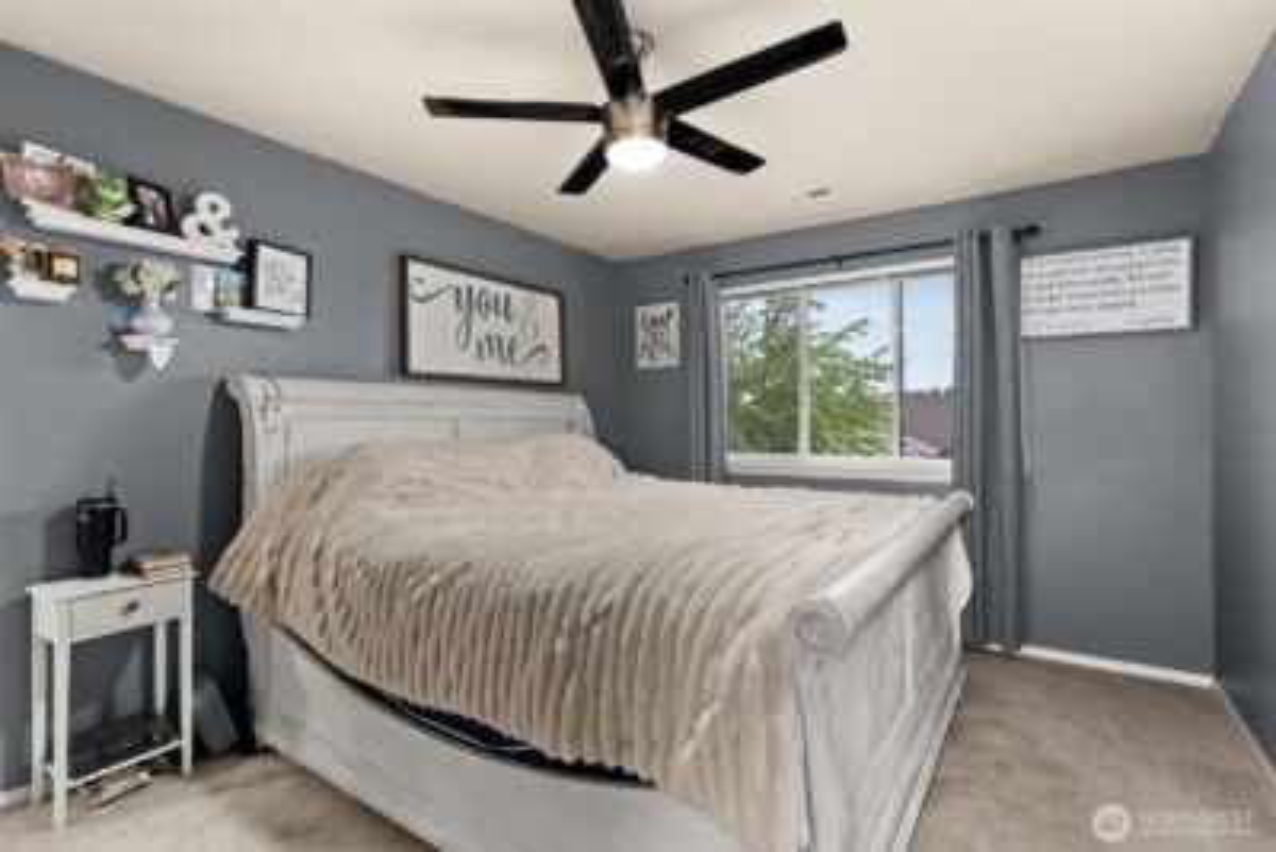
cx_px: 638
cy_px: 426
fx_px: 567
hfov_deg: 96.7
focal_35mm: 16
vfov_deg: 73.8
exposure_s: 1.3
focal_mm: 16
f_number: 9
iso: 500
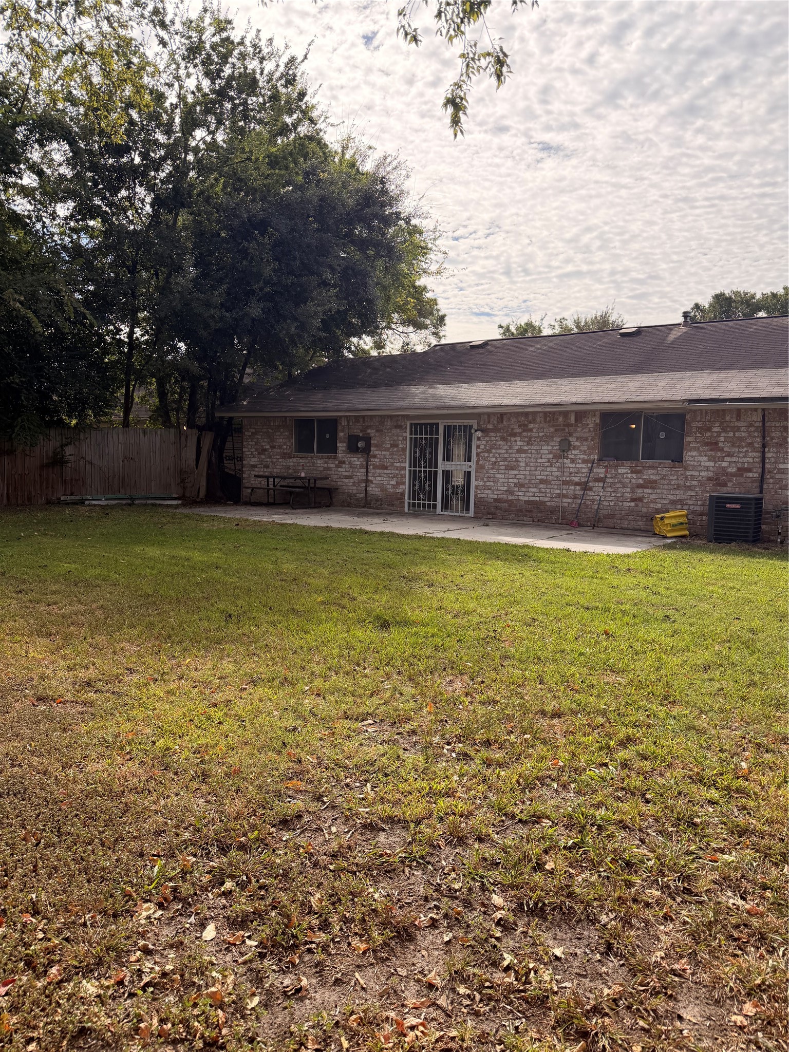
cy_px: 526
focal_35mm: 24
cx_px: 394
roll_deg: -2.1
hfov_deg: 56.8
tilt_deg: -4.8
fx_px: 729
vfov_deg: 71.6
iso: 100
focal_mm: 6.76
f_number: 1.78
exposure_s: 1/4673
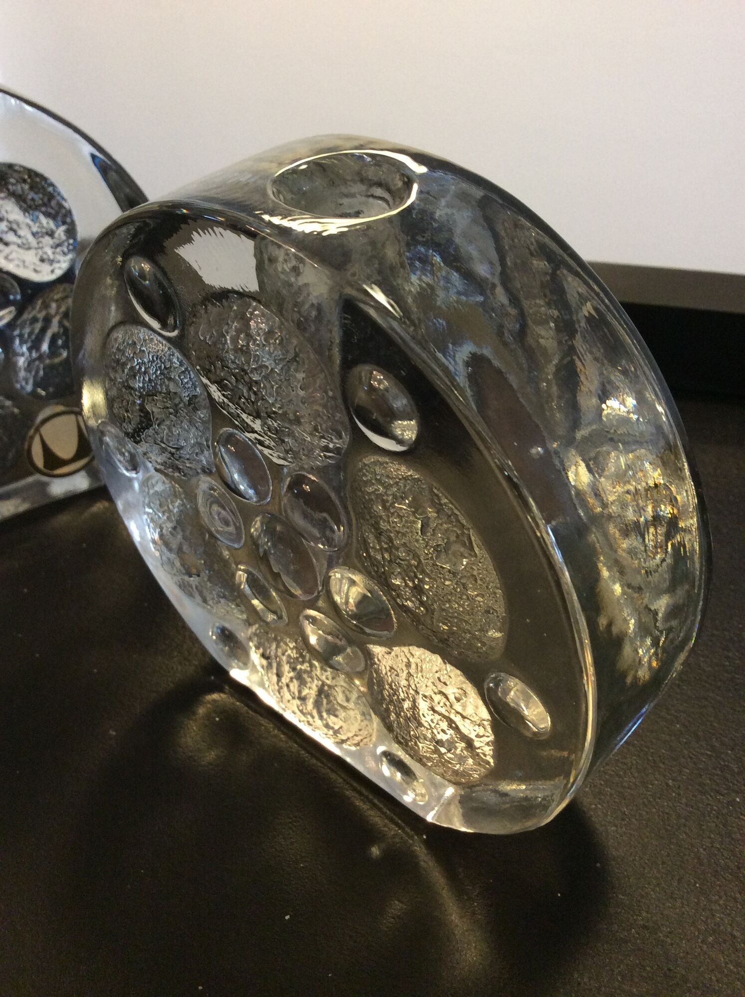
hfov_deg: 44.1
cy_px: 498
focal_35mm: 32
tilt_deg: -38.8
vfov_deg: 56.9
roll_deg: +1.6
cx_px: 372
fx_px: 921
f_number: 2.4
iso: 125
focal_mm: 3.3
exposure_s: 1/25
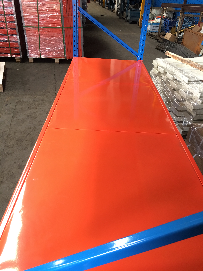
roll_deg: -4.3
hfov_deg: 48.2
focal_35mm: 29
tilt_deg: -31.9
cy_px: 136
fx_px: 227
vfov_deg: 61.7
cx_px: 102
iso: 50
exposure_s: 1/33
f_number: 2.2
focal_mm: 4.15
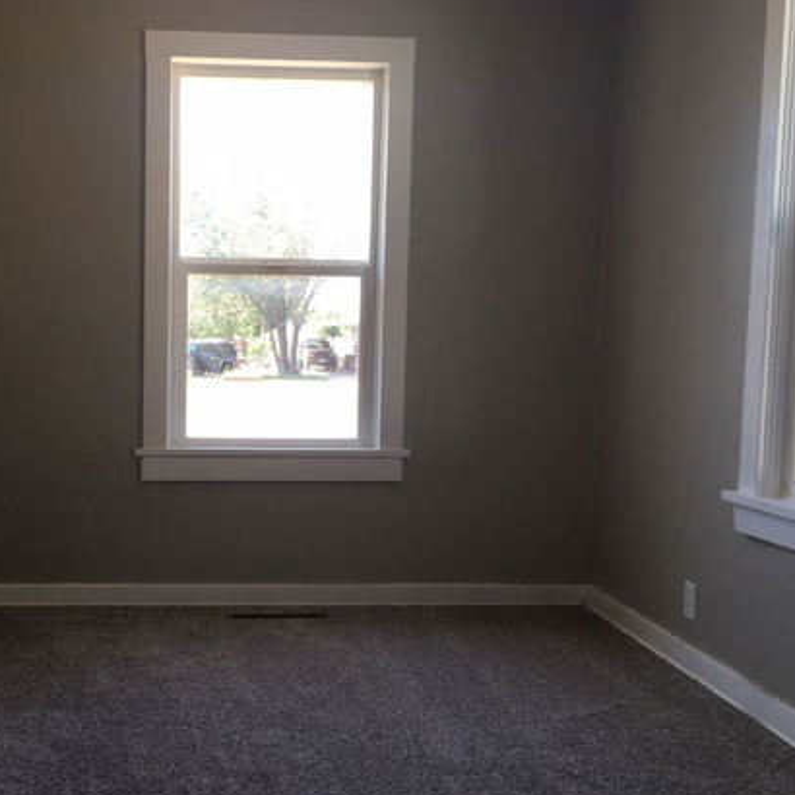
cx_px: 268
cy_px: 434
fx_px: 1039
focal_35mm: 40
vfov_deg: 41.8
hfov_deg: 41.3
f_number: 2.2
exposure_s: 1/60
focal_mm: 4.15
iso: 25
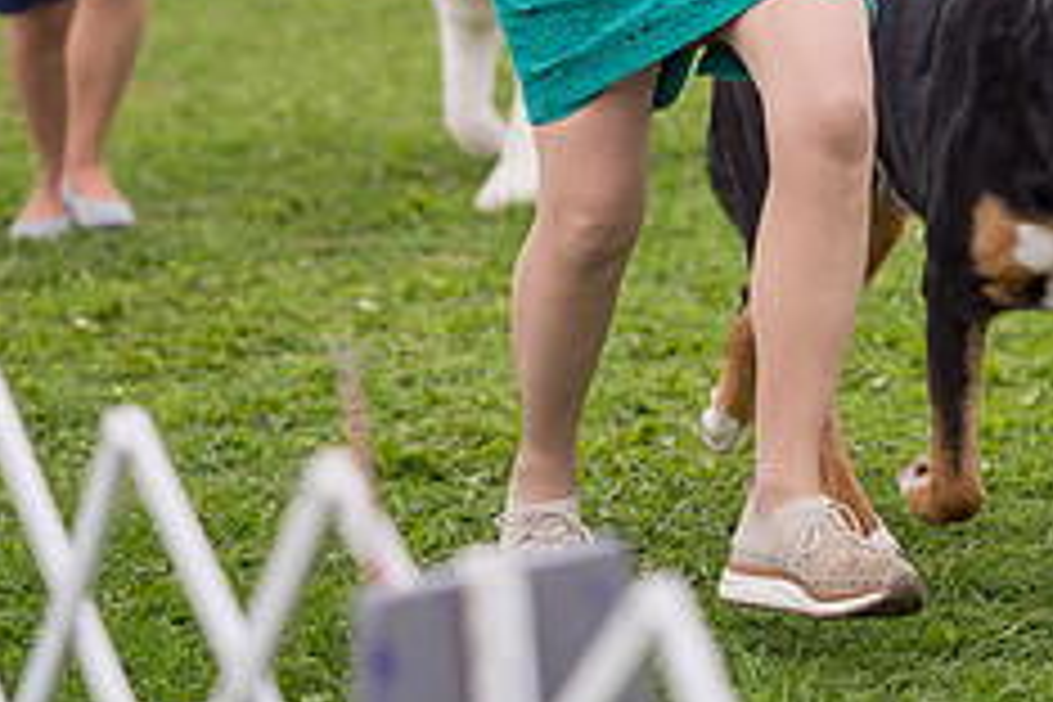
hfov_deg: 10.2
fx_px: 5879
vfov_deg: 6.8
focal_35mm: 201
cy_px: -164
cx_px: 720
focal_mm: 81
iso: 100
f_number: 2.8
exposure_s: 1/1000
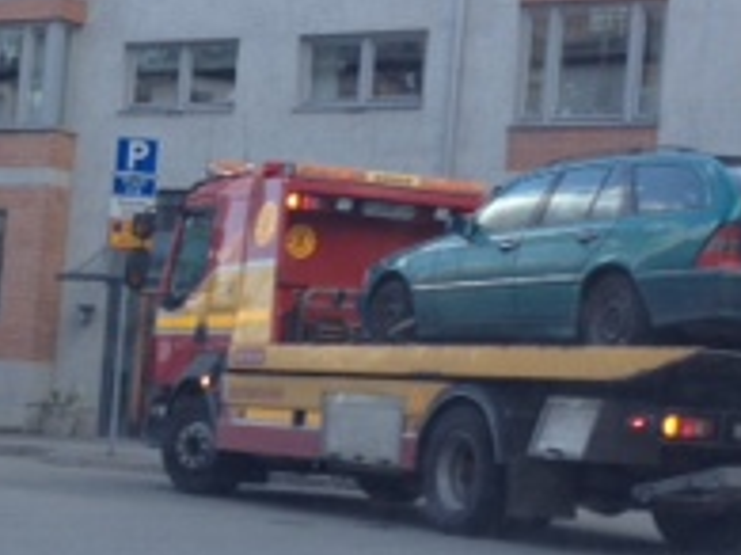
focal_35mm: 115
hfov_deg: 16.9
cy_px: 281
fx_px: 2460
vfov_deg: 12.9
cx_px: 110
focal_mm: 4.28
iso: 64
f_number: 2.4
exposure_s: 1/282
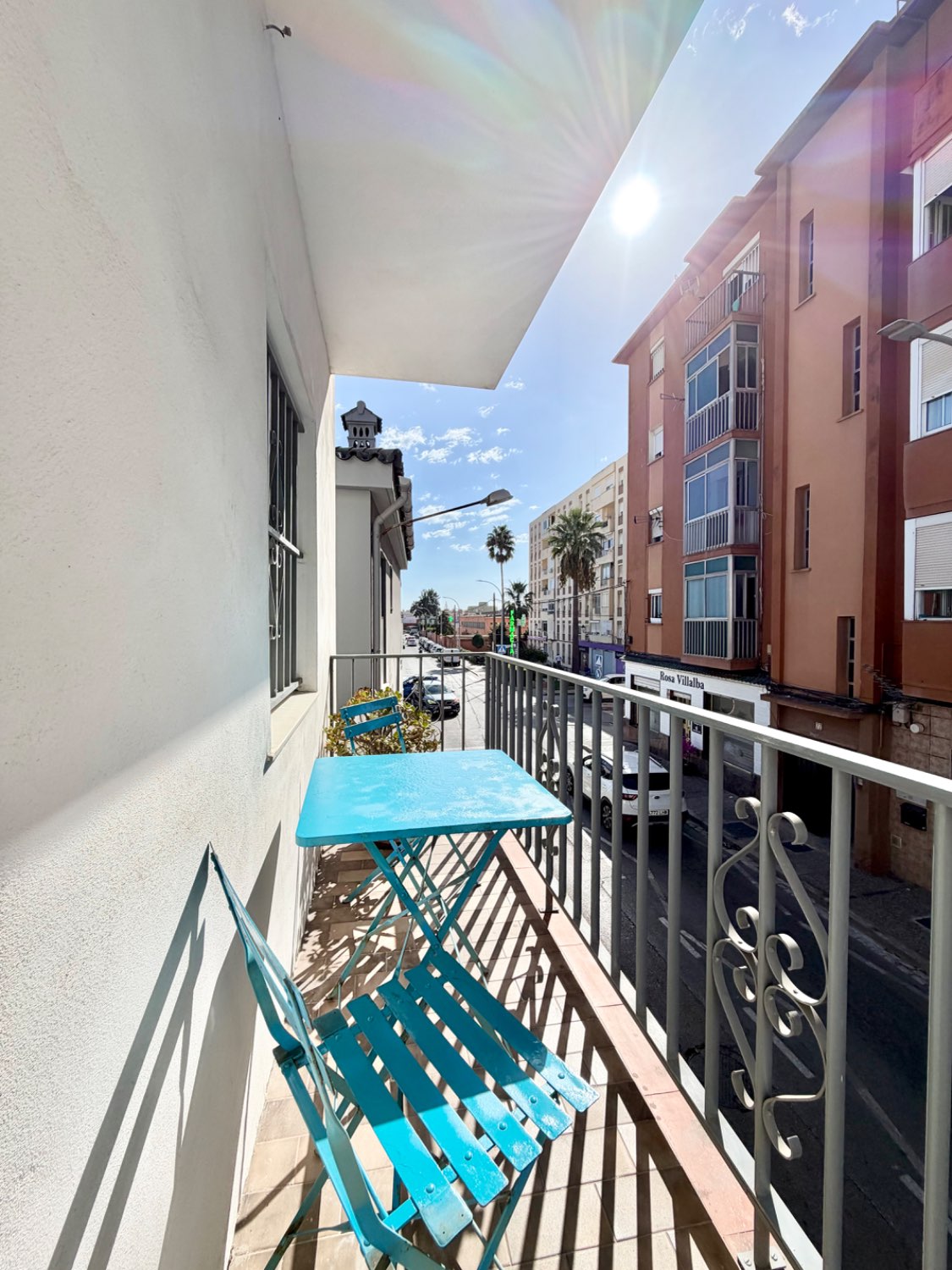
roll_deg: +0.6
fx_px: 513
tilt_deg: -1.8
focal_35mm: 14
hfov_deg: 85.7
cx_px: 476
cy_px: 635
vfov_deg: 102.1
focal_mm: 2.22
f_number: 2.2
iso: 25
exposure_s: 1/1613
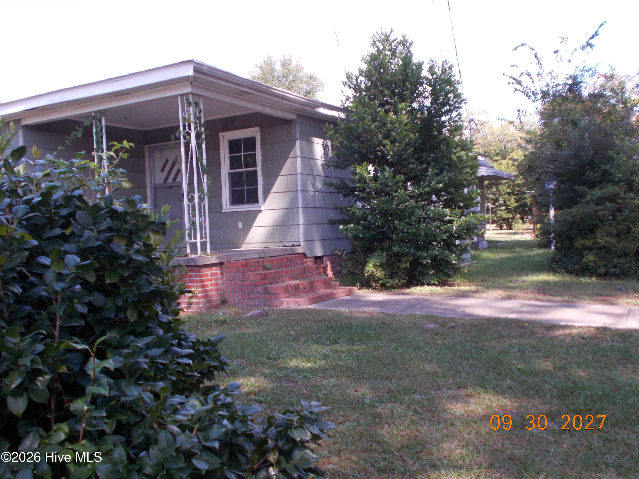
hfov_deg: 54.0
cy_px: 240
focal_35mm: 34
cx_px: 320
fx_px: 628
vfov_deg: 41.8
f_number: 3.6
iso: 80
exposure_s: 1/200
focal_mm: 6
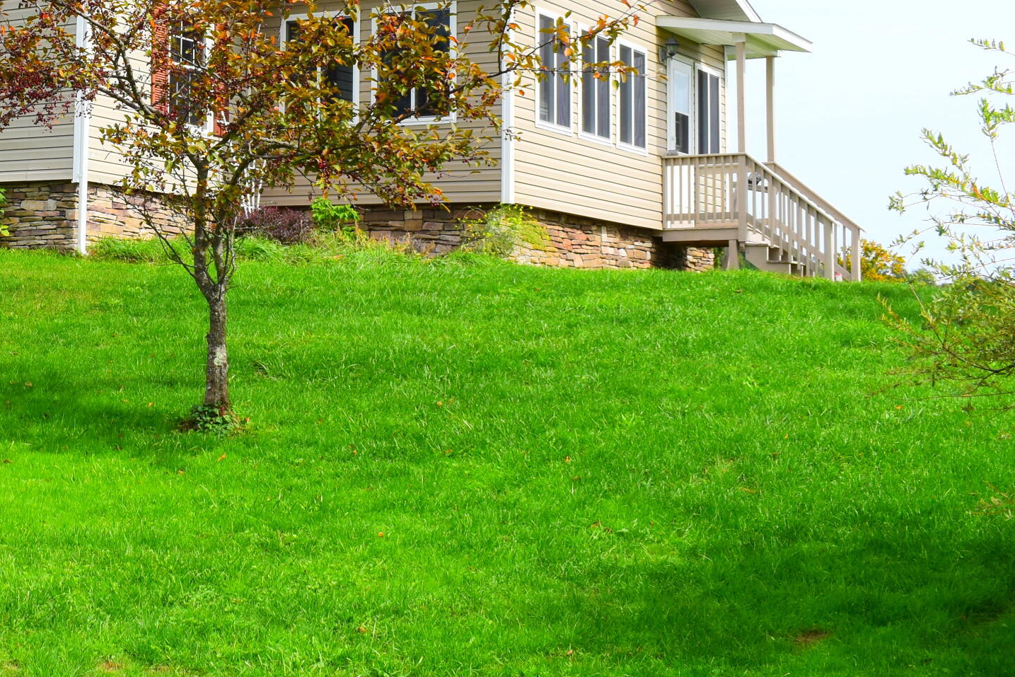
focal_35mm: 69
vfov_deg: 19.5
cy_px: 115
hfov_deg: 27.5
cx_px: -16
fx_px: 1945
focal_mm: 22
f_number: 9
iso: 200
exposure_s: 1/320
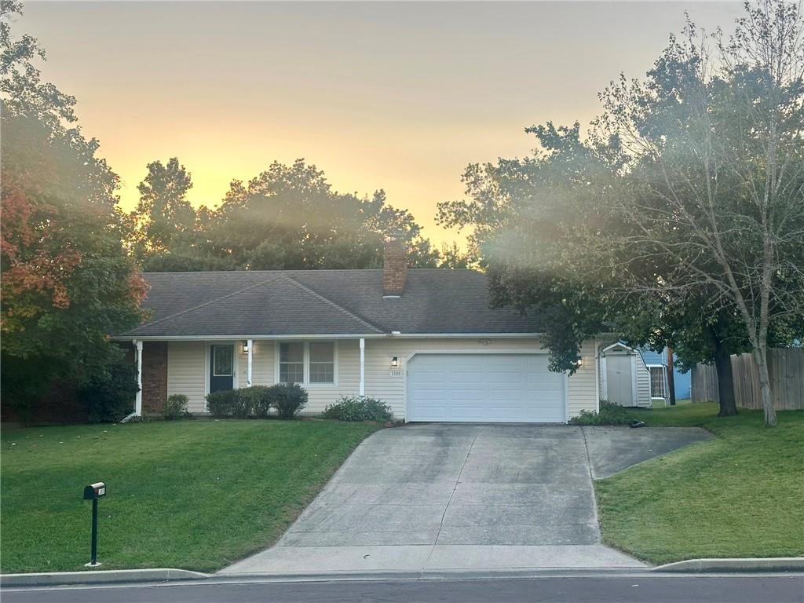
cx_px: 402
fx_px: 1115
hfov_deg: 39.7
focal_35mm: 48
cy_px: 302
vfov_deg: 30.3
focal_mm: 6.86
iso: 64
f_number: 1.78
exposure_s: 1/543
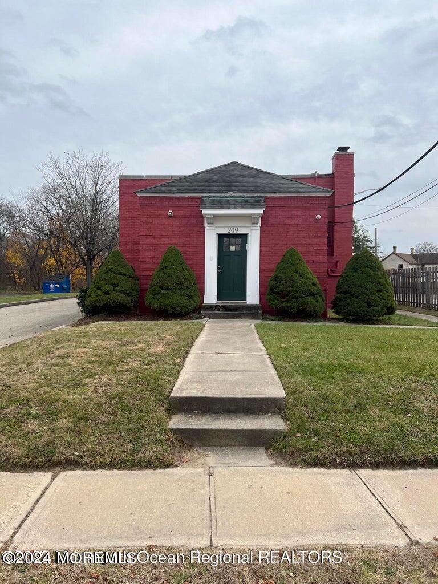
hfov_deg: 53.1
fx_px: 439
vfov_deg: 67.3
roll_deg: -1.0
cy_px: 292
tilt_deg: -0.1
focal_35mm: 26
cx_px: 219
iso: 50
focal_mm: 5.7
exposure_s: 1/2457
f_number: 1.5
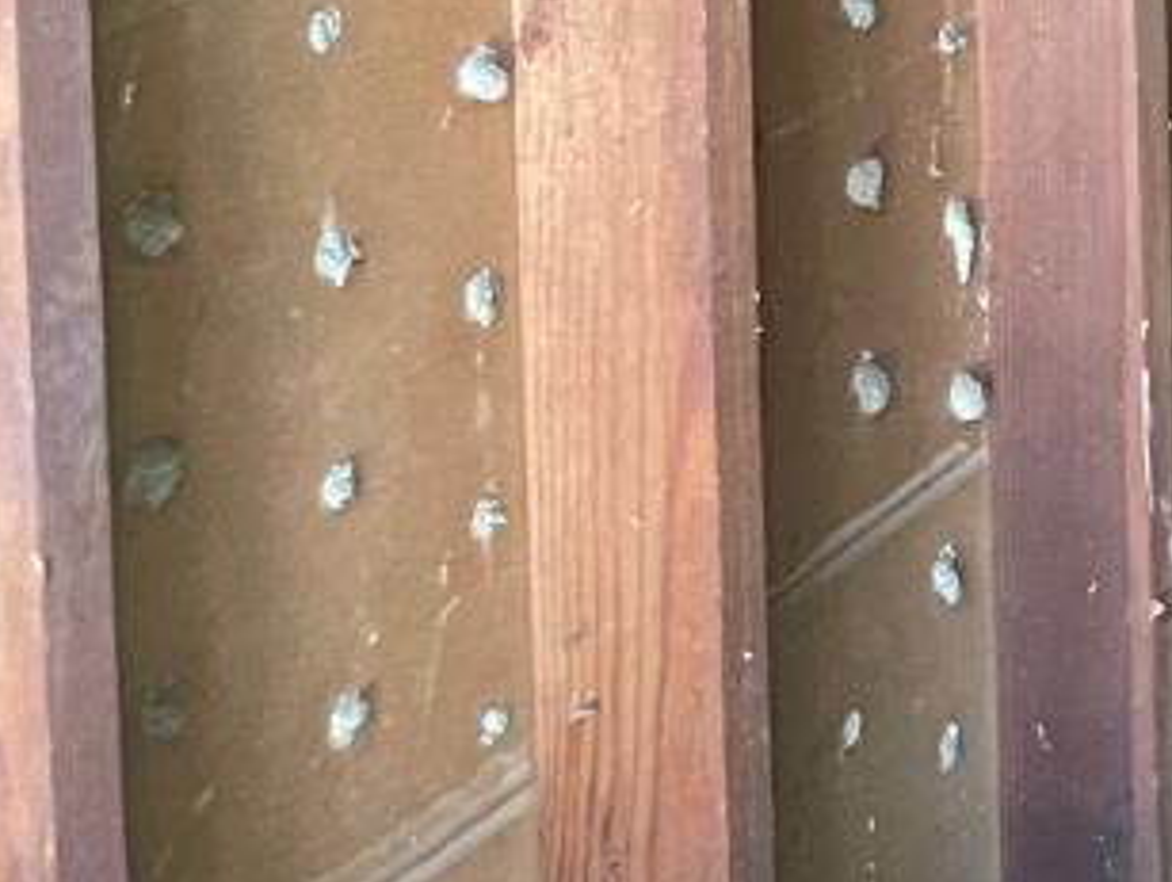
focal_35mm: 122
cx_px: 2424
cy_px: -926
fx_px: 4135
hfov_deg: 13.5
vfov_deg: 11.0
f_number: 1.6
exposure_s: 1/60
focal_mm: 5.1
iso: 400
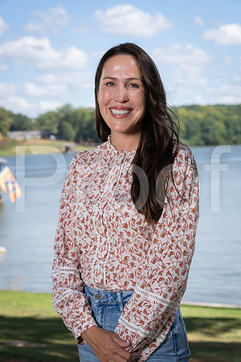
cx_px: 120
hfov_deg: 16.1
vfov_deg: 23.9
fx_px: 853
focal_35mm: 85
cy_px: 181
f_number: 6.3
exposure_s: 1/160
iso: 100
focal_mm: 85
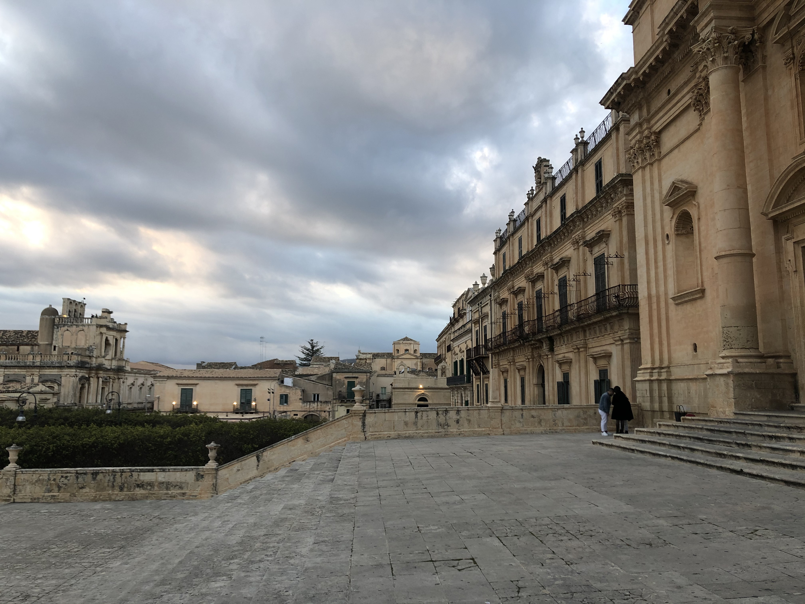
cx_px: 402
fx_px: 651
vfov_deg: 49.7
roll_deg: +0.5
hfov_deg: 63.4
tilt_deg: +8.0
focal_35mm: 28
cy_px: 302
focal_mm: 4
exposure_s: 1/113
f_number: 1.8
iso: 20
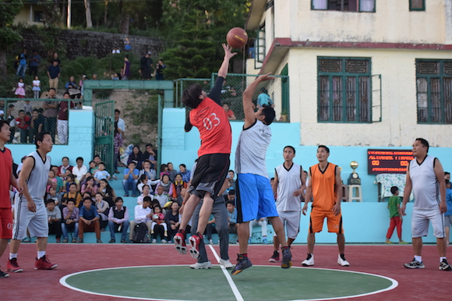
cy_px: 146
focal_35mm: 59
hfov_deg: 34.0
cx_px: 229
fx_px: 740
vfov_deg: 23.0
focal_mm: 38
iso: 800
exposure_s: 1/800
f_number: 4.2
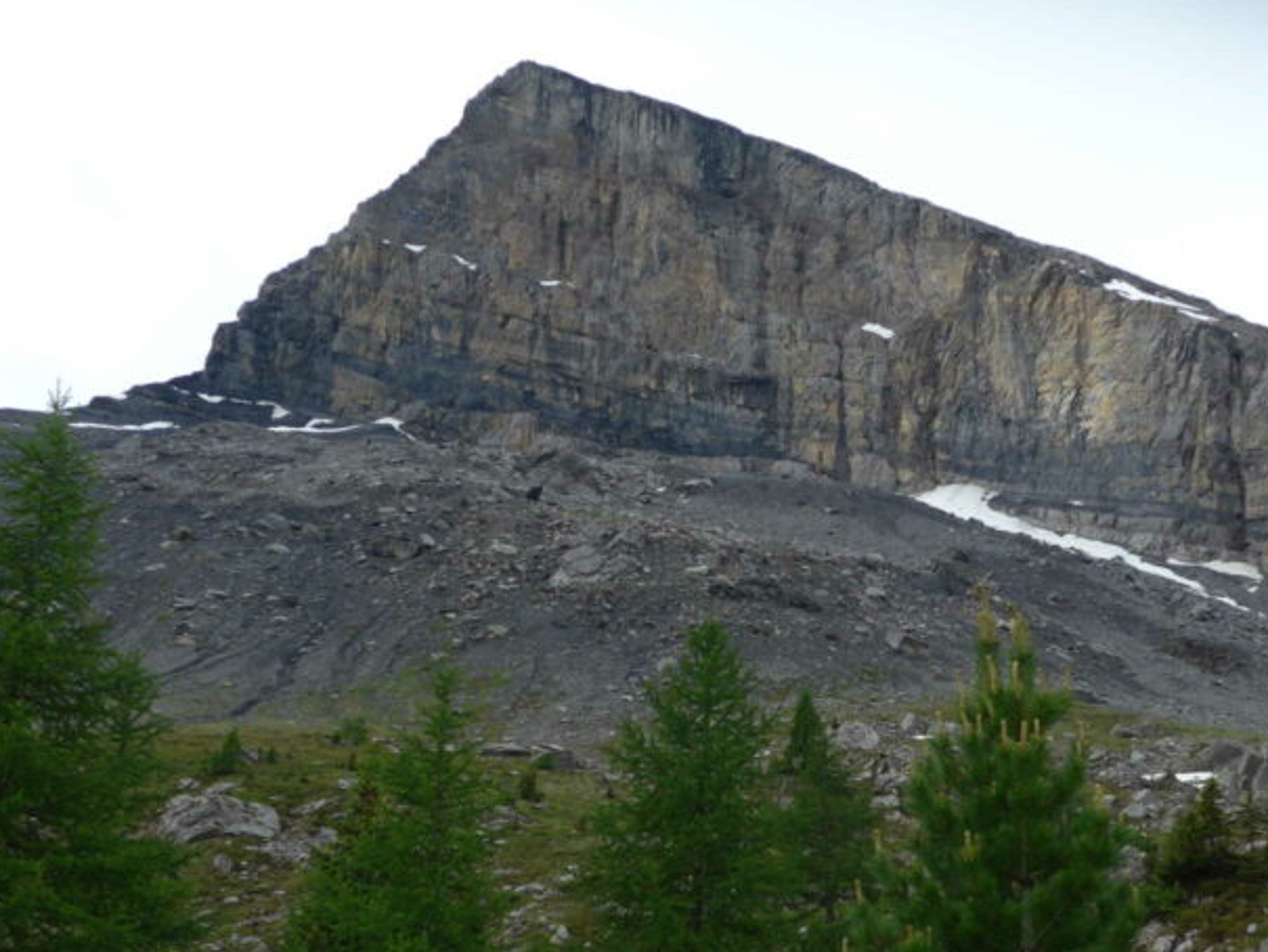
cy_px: 572
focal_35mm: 66
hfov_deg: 29.3
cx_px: 794
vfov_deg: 22.2
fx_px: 2418
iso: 80
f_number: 3.3
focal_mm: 10.7
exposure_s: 1/320
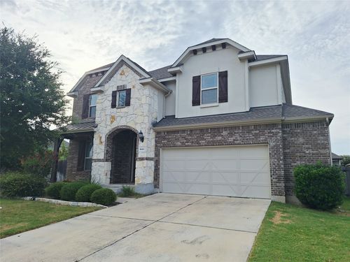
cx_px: 175
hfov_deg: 73.9
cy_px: 131
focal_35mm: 23
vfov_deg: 58.9
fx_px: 233
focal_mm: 5.54
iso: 40
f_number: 1.8
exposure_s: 1/2252
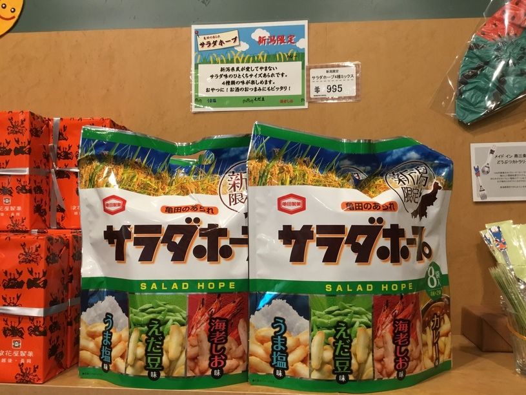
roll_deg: -0.1
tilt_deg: +2.3
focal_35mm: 31
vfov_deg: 45.4
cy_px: 198
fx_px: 471
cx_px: 263
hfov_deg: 58.4
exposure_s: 1/30
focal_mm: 3.3
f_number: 2.4
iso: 100
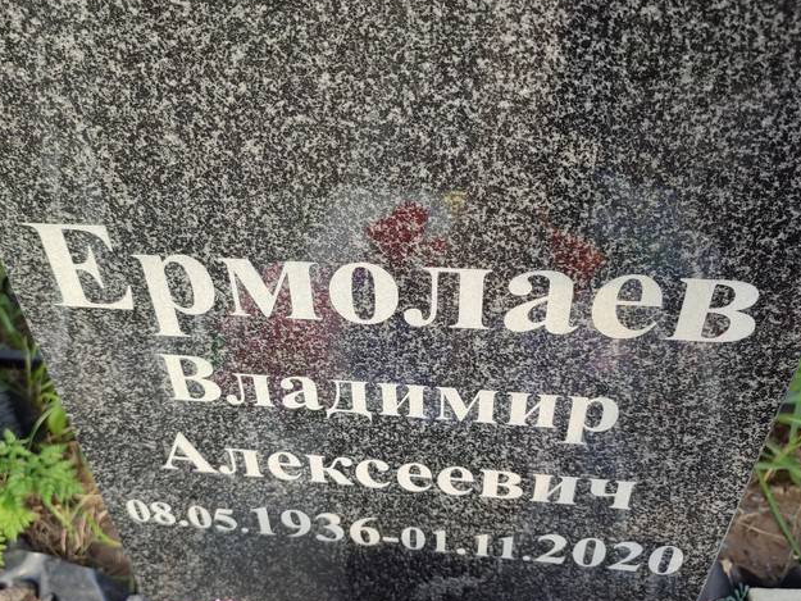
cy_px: 304
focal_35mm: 32
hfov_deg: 56.6
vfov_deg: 44.2
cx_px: 349
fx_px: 741
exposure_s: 1/119
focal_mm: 6.04
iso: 50
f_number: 1.9
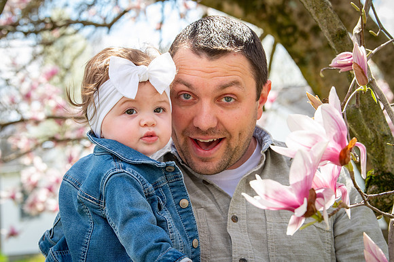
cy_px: 131
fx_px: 984
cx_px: 197
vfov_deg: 15.2
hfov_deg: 22.6
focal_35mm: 90
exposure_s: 1/160
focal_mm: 90
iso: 320
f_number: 8
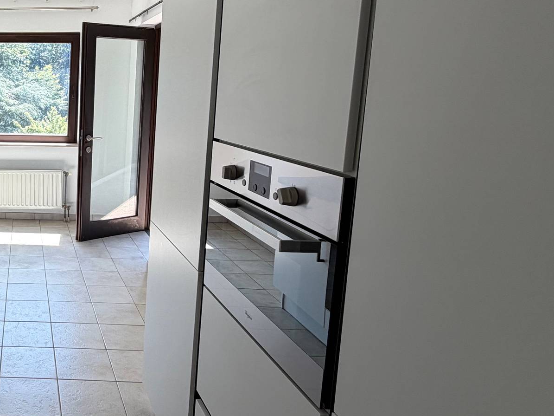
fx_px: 480
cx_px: 0
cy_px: 153
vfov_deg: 46.3
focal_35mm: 30
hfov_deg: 49.1
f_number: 2.2
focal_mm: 2.22
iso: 40
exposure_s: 1/125
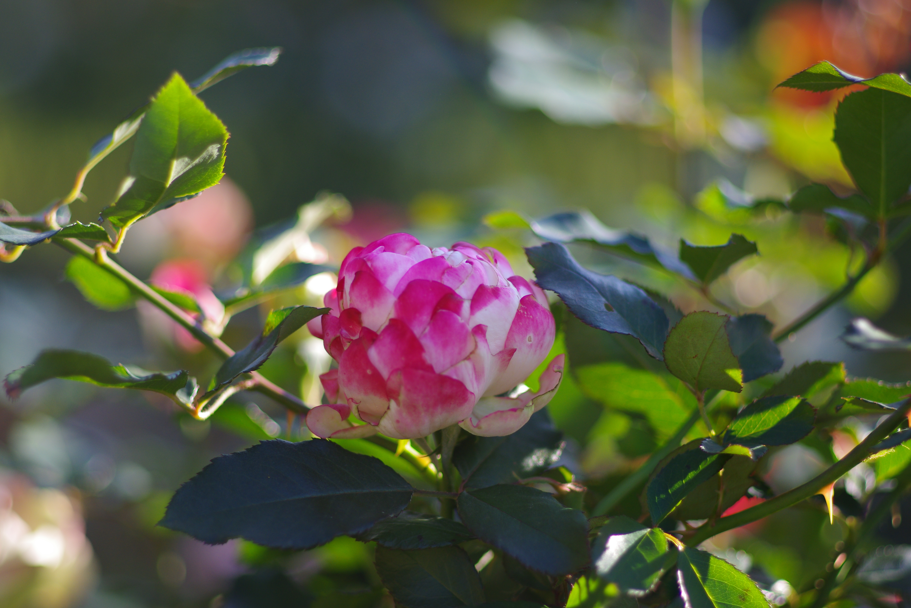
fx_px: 2935
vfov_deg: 11.8
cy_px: 304
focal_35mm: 116
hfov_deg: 17.6
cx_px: 458
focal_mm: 77
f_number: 1.8
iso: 200
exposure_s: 1/1600
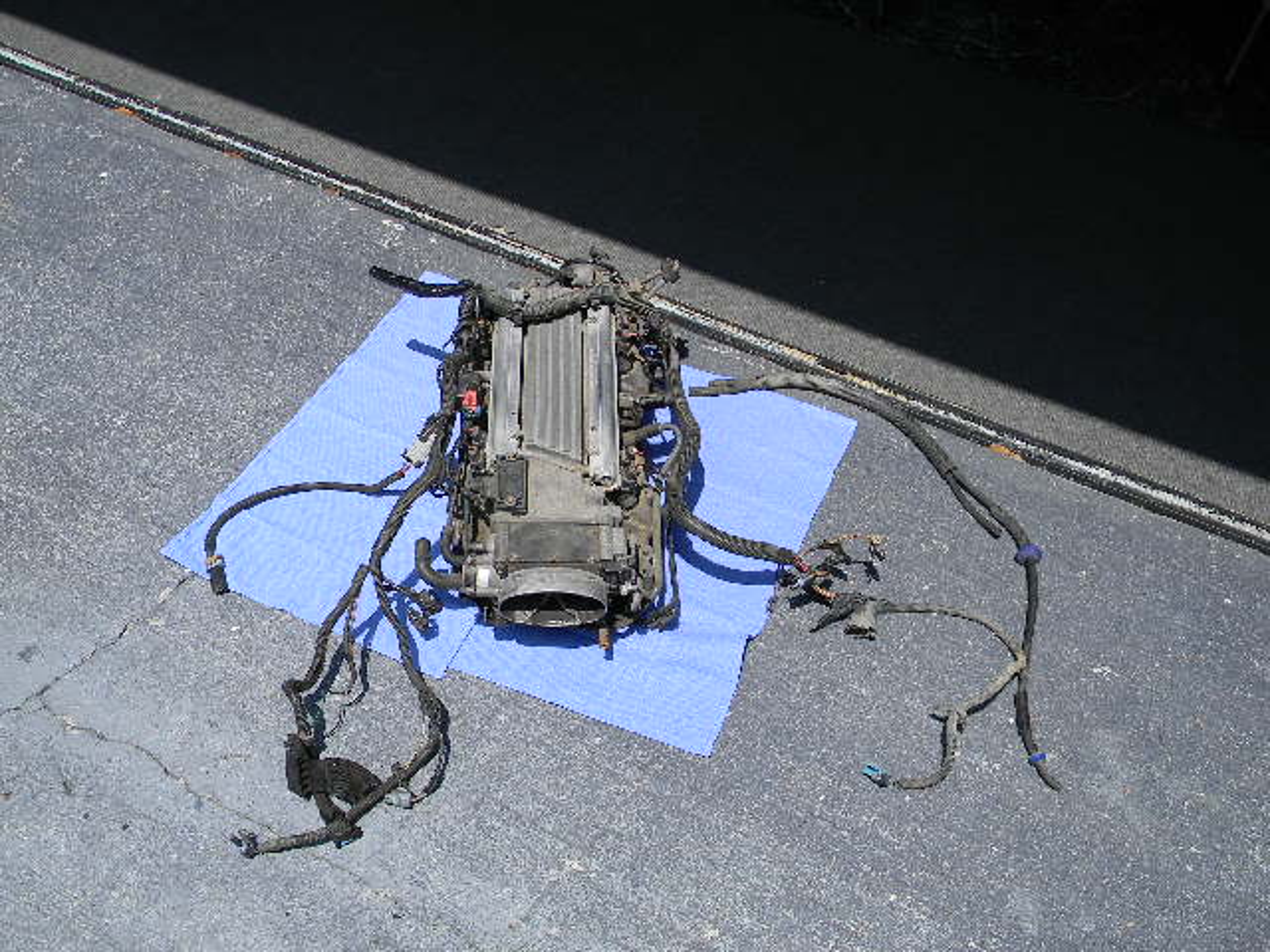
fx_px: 1321
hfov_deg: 51.4
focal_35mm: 36
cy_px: 476
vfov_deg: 39.7
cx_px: 635
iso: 80
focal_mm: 6.4
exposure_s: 1/722
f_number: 3.7
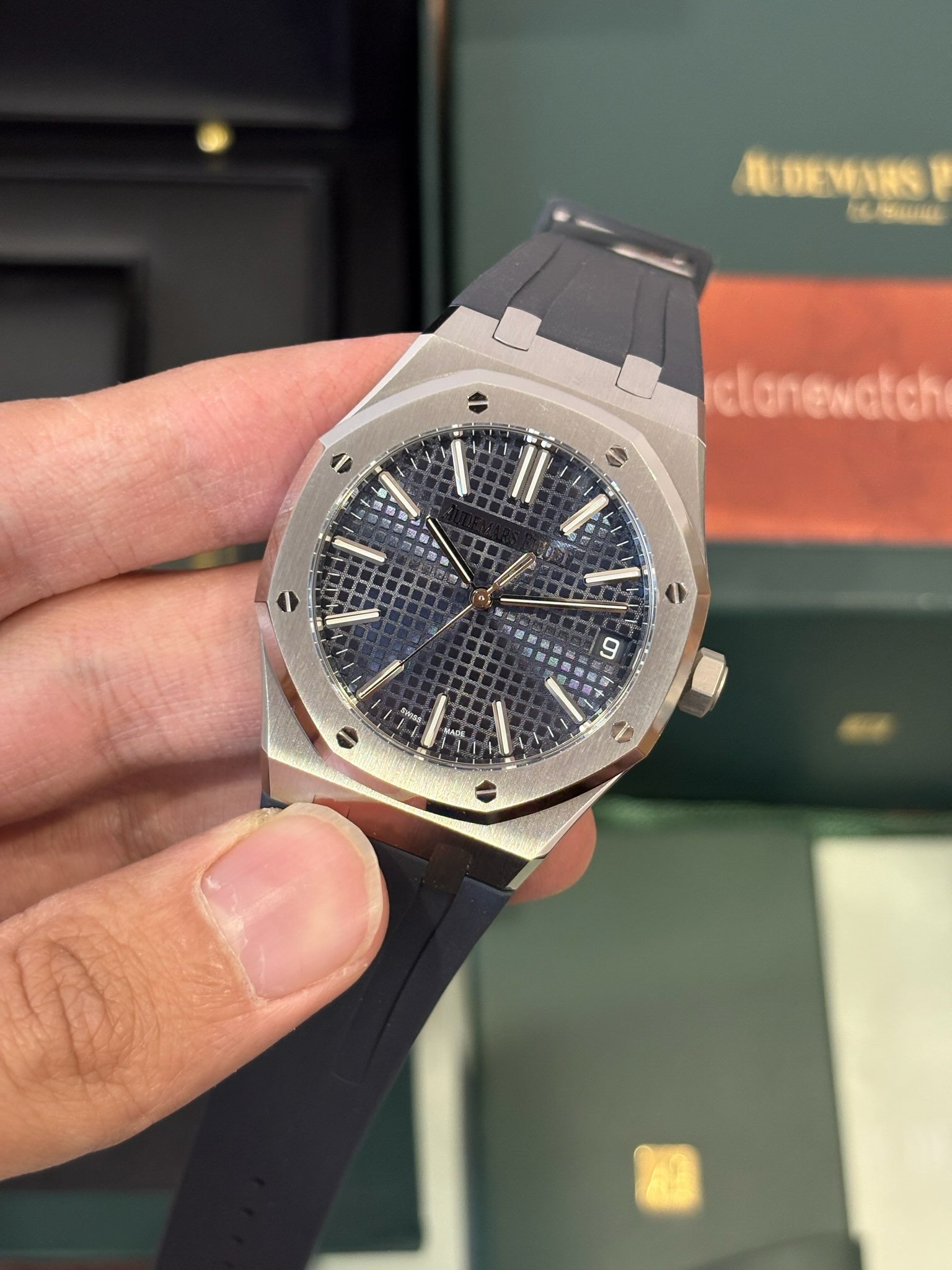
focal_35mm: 52
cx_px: 476
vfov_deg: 36.8
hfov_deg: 28.0
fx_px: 1907
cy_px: 635
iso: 160
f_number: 1.6
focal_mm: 5.96
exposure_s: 1/33
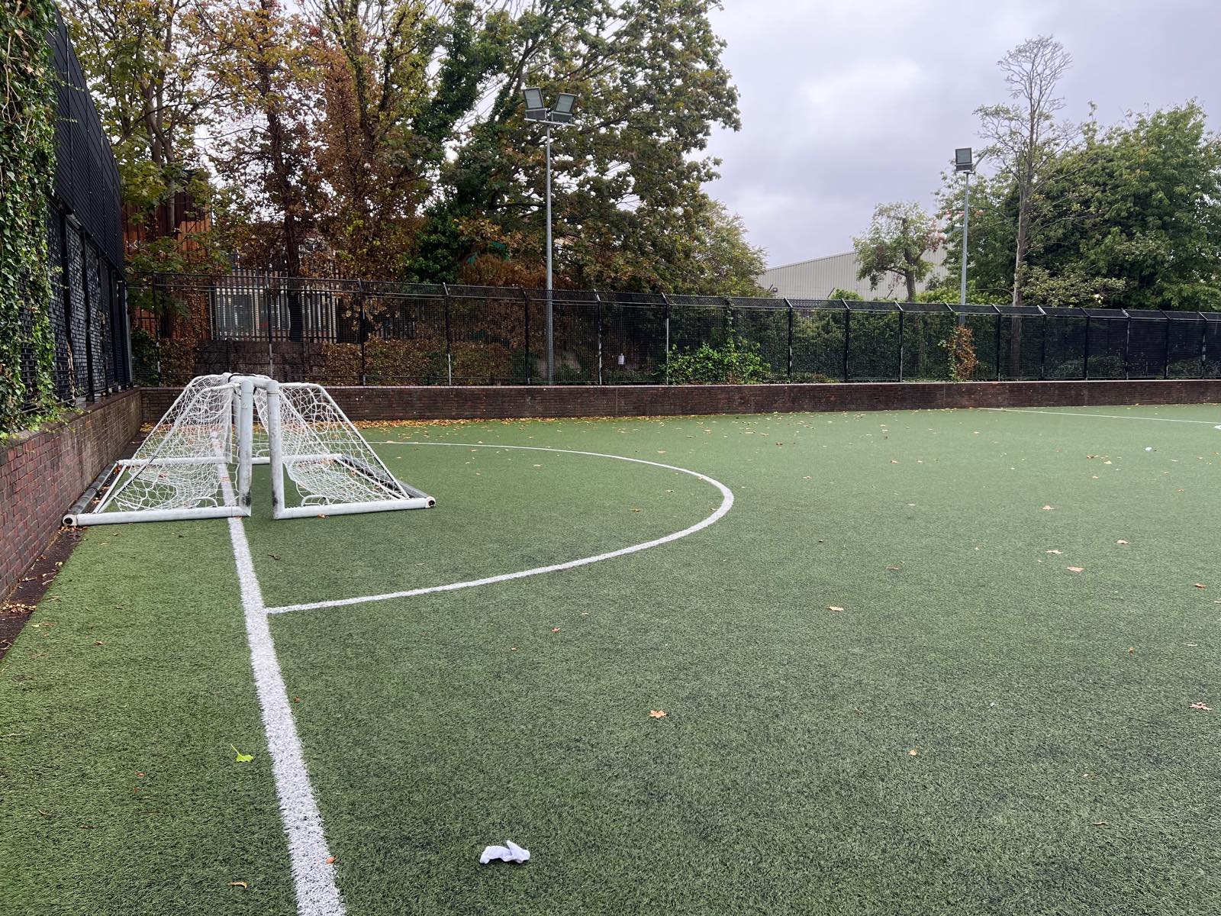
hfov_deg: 67.3
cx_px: 610
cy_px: 458
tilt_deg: -7.1
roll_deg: -0.2
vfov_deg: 53.1
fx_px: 917
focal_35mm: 26
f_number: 1.5
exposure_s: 1/172
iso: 50
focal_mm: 5.7
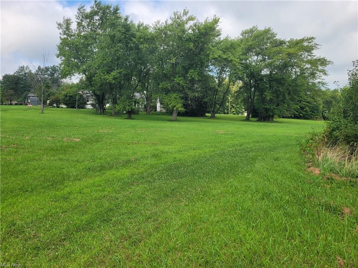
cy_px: 134
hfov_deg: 67.3
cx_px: 179
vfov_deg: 53.1
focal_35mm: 26
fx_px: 269
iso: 40
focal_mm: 5.4
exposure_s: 1/1584
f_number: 1.8
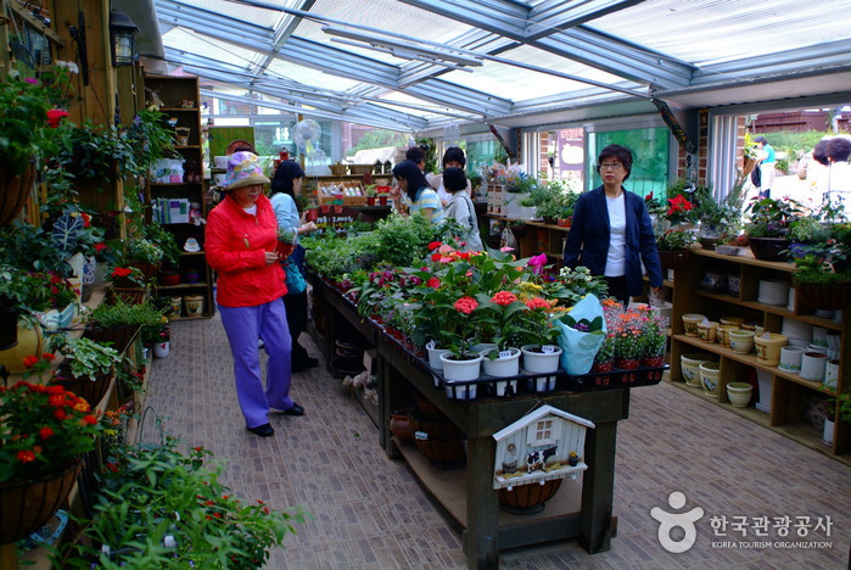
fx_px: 710
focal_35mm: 30
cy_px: 285
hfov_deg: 61.9
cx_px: 426
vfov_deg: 43.7
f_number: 2.8
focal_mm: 20
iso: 200
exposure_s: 1/30
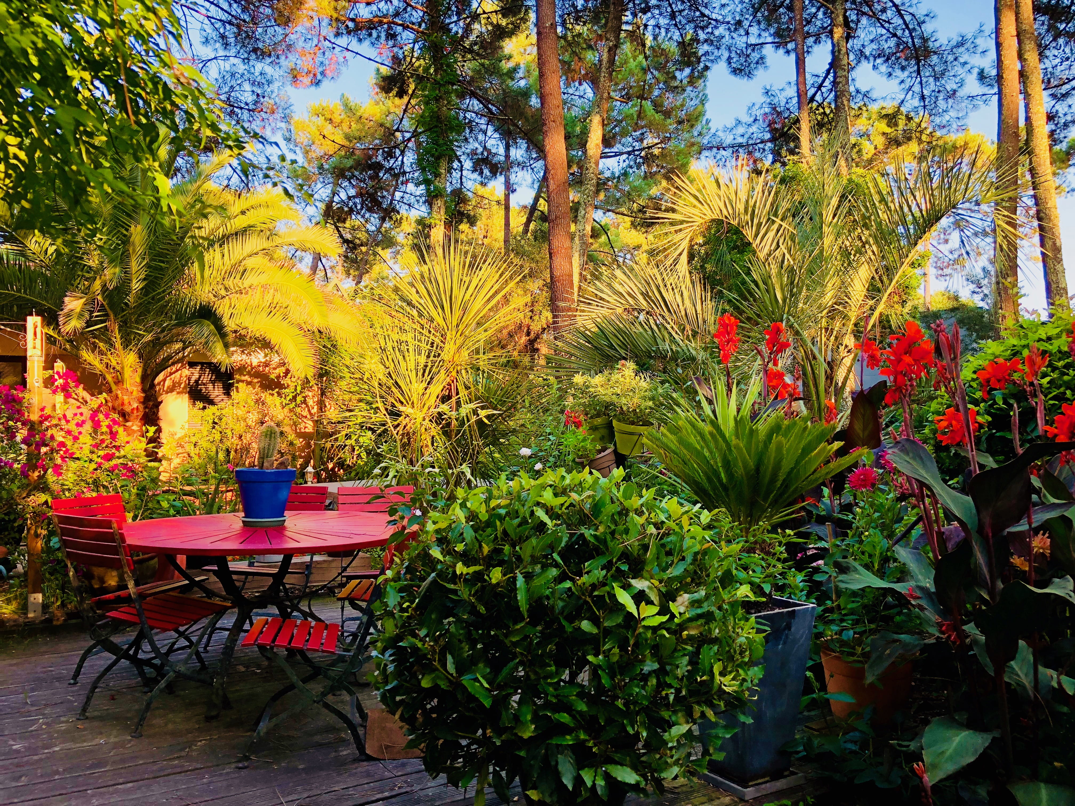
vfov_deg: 49.7
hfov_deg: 63.4
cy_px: 403
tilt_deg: +1.4
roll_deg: +1.8
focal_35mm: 28
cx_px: 538
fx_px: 870
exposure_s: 1/124
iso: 20
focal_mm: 3.99
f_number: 1.8
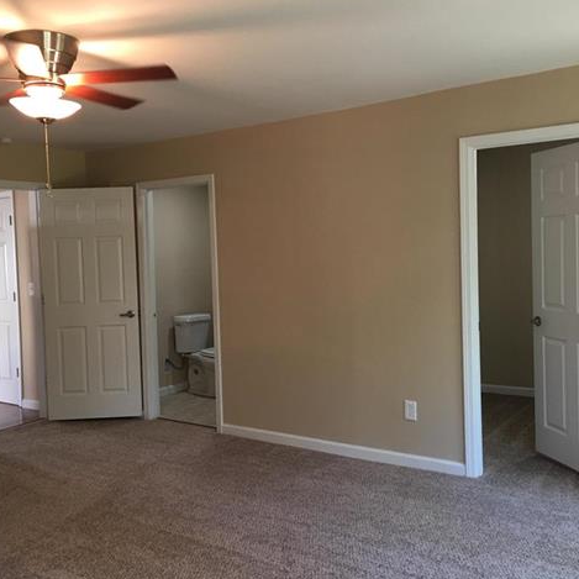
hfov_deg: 47.2
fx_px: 662
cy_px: 286
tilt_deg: -3.0
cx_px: 263
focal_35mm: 35
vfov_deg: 47.2
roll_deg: +1.9
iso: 100
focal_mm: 4.15
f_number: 2.2
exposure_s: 1/30
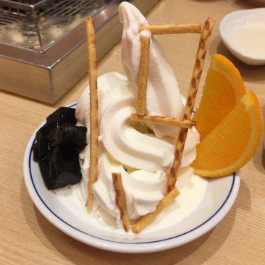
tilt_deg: -36.4
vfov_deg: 47.1
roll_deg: -2.4
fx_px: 303
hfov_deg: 47.2
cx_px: 132
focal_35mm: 35
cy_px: 114
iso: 32
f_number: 2.2
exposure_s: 1/30
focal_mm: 4.15
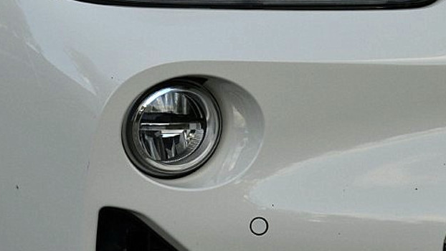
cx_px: 133
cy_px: -34
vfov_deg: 6.2
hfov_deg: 11.1
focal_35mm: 194
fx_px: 2297
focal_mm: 55
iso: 400
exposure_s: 1/320
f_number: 10
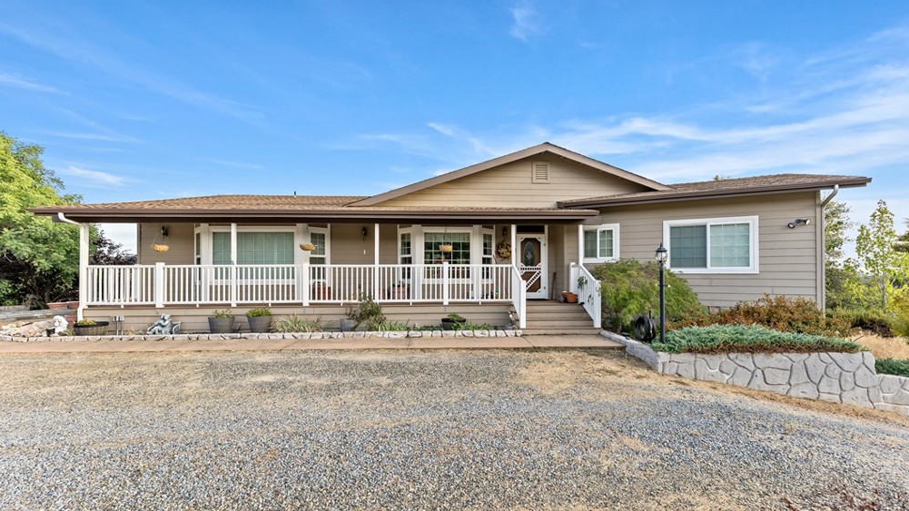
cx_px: 459
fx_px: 362
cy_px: 269
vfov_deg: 70.5
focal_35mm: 15
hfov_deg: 103.0
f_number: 6.3
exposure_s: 1/100
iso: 80
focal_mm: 14
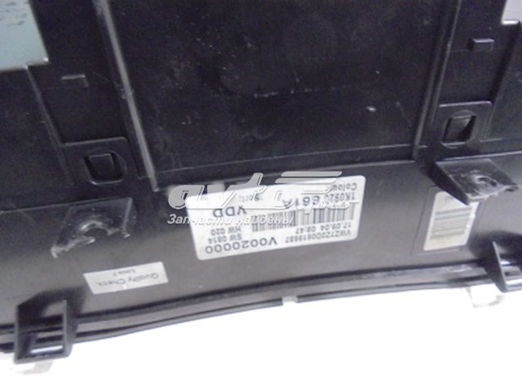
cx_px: 261
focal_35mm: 26
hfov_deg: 67.3
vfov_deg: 53.1
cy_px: 196
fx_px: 392
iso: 800
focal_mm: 4.6
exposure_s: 1/15
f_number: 3.5
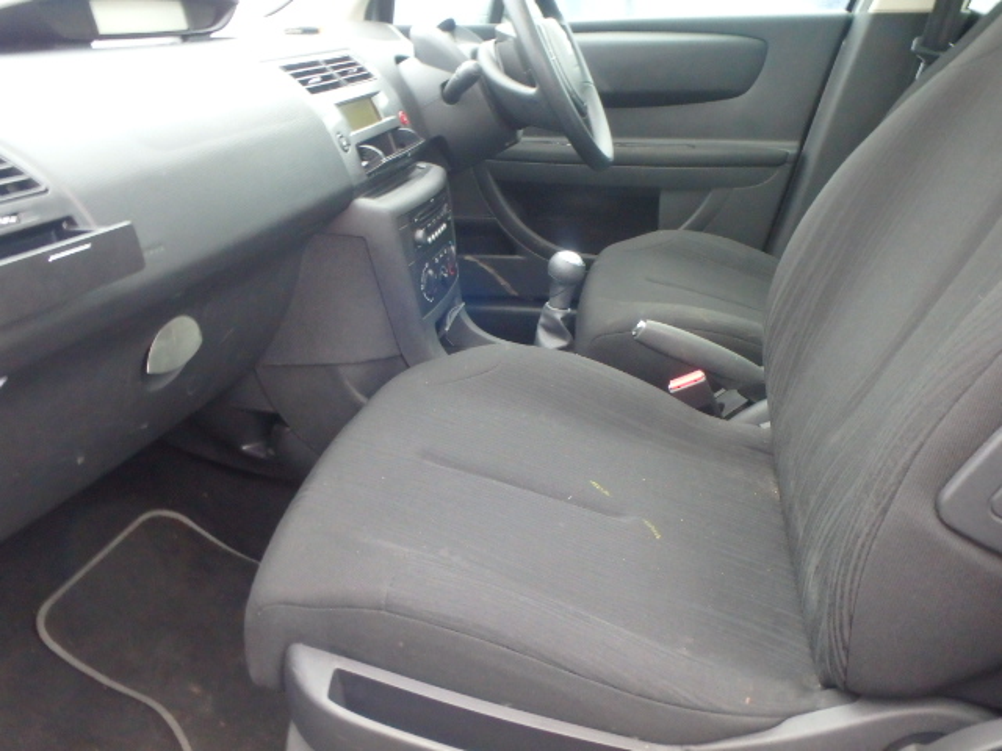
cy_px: 376
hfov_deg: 63.4
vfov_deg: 49.7
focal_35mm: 28
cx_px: 501
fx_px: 810
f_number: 3.9
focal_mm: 5
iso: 1000
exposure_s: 1/30
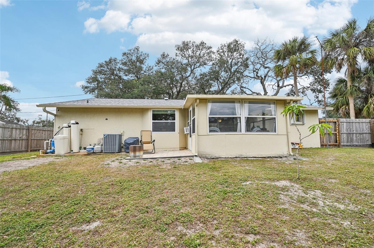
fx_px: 145
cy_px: 124
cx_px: 187
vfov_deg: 81.1
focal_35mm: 14
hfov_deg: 104.3
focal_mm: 14
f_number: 8
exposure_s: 1/1000
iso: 400
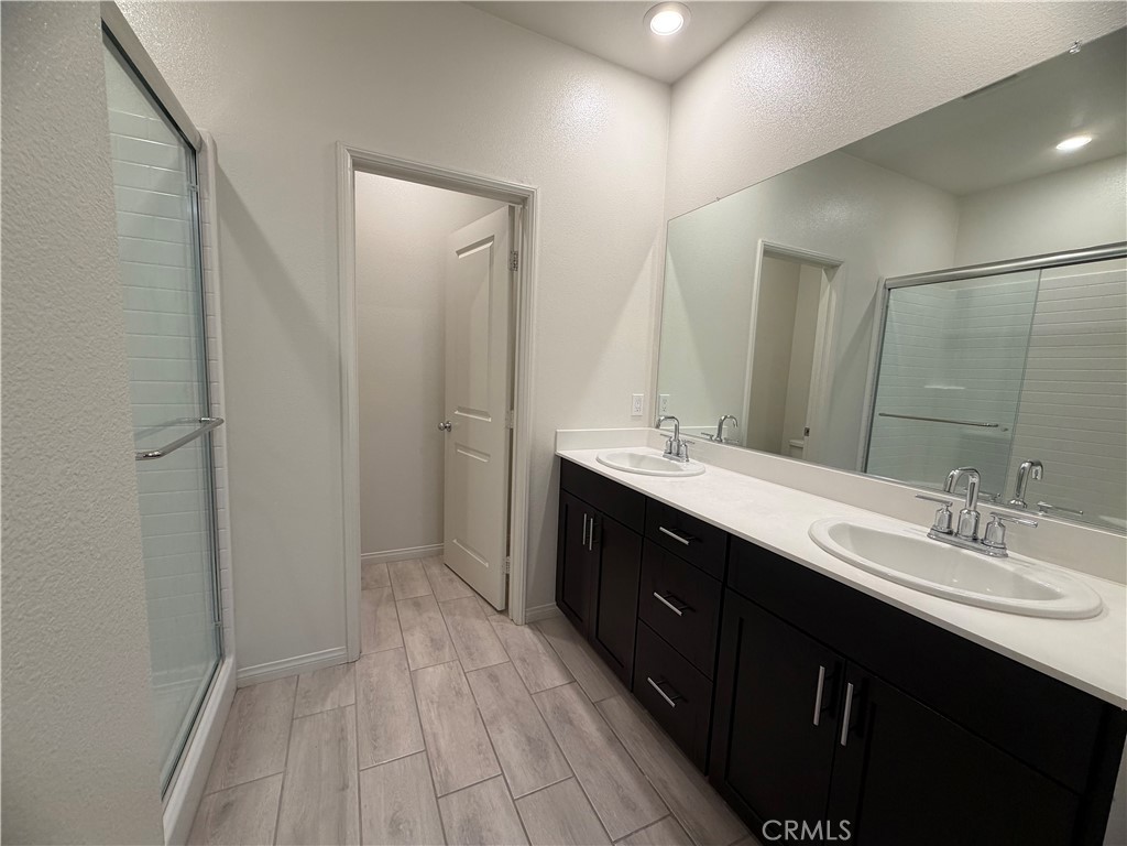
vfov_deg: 85.7
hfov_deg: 102.1
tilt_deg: -7.9
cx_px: 564
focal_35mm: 14
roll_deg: -2.0
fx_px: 456
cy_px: 423
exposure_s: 1/120
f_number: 2.2
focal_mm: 2.22
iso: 160
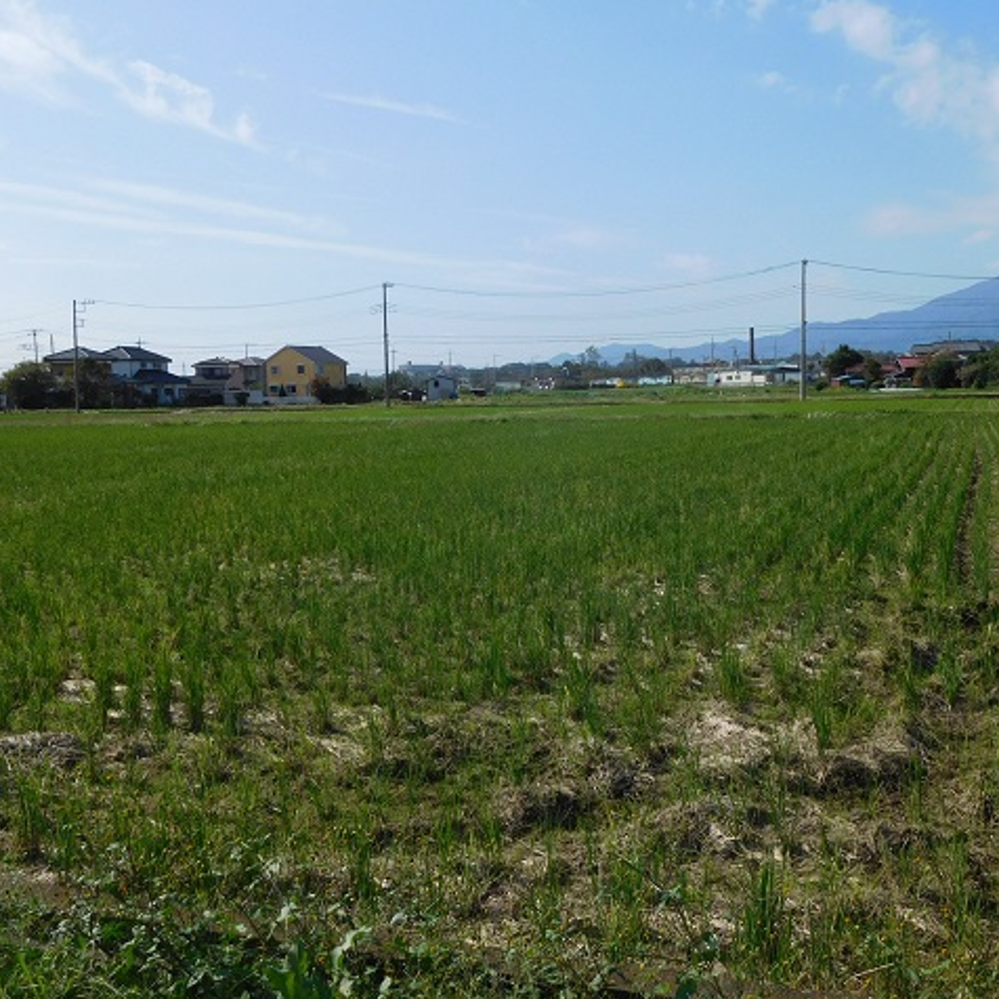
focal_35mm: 38
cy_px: 500
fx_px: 1241
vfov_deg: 43.9
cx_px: 565
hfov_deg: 43.8
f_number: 7.2
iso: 125
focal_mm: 5.7
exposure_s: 1/400
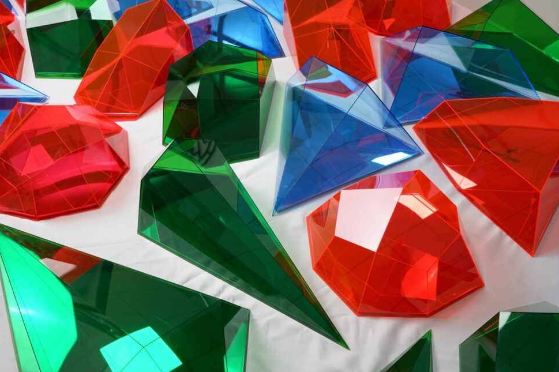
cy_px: 194
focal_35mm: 37
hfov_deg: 51.9
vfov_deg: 35.9
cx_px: 269
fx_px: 574
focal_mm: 35
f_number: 5.6
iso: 2000
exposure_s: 1/100
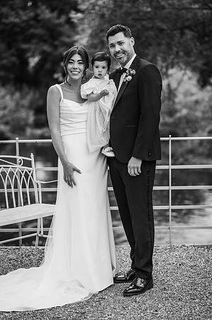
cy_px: 160
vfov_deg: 23.9
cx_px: 106
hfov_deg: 16.0
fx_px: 753
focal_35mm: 85
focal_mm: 85
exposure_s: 1/1250
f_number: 2.2
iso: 100
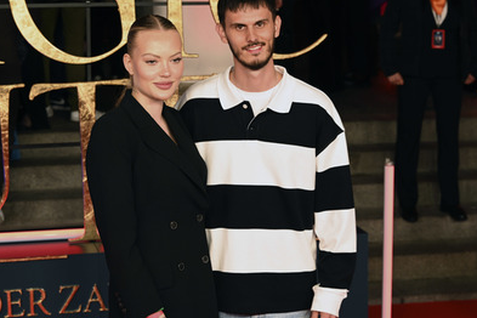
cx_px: 220
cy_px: 151
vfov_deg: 15.9
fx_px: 1139
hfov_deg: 23.6
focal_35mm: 86
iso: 640
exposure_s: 1/125
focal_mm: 75
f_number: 5.6
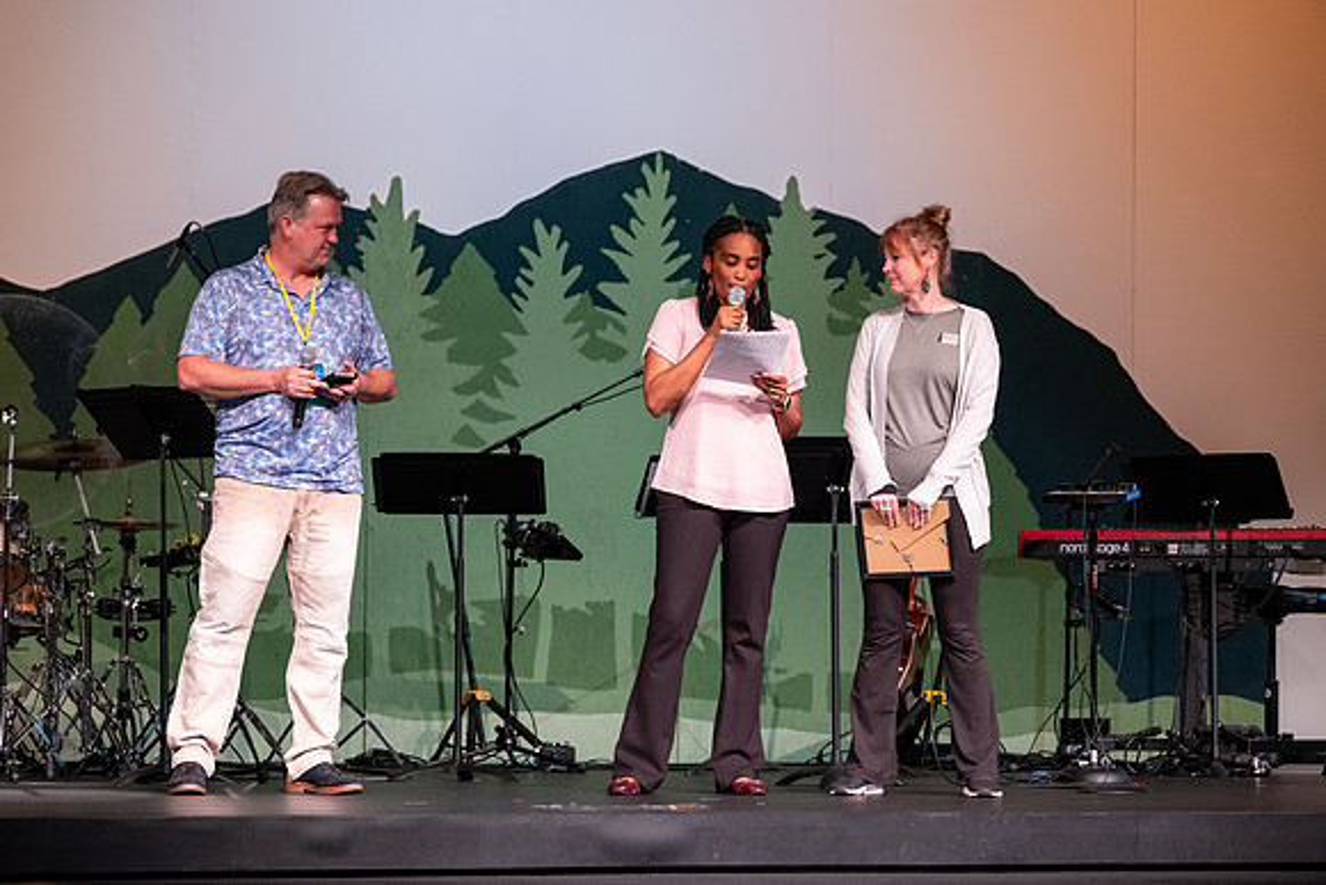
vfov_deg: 9.0
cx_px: 663
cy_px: 442
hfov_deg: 13.4
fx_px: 5637
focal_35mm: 153
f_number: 2.8
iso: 1250
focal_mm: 102.2
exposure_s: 1/150
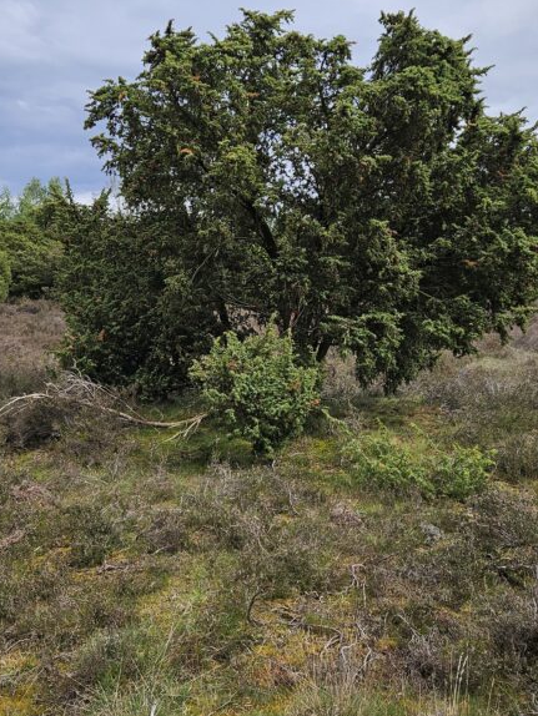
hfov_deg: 35.2
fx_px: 849
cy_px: 256
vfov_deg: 45.3
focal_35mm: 41
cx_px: 280
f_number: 1.8
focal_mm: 5.4
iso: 25
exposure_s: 1/1279
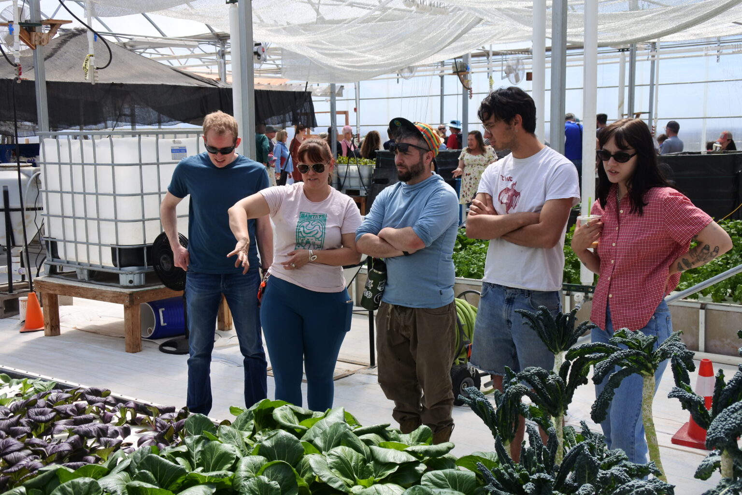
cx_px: 371
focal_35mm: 45
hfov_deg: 43.6
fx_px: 927
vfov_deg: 29.9
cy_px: 248
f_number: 4.5
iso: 160
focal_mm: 16.8
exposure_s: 1/640
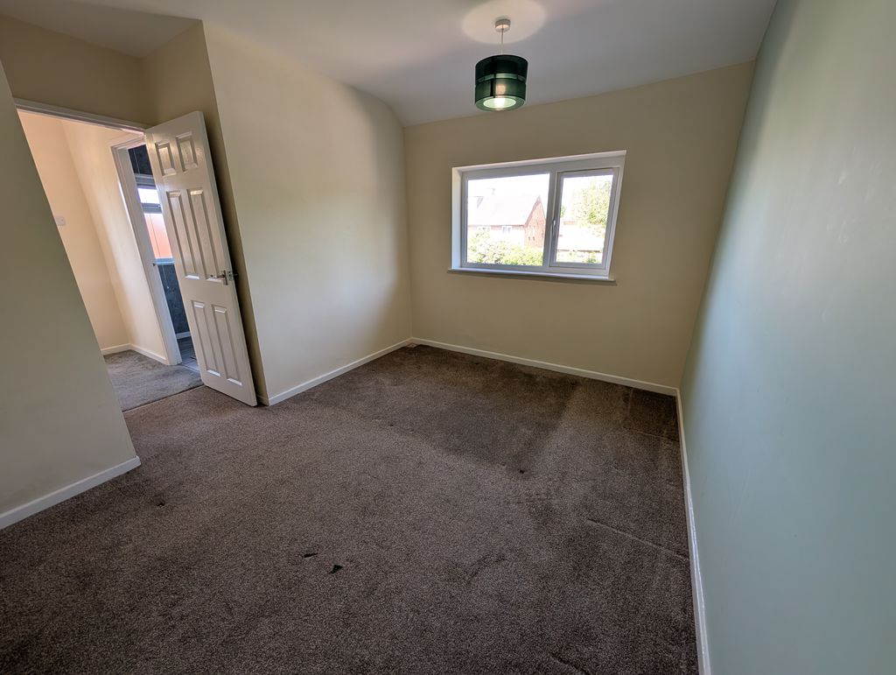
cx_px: 448
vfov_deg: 94.6
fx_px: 311
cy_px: 338
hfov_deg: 110.5
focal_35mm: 12
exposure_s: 1/215
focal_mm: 2.02
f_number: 1.7
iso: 83
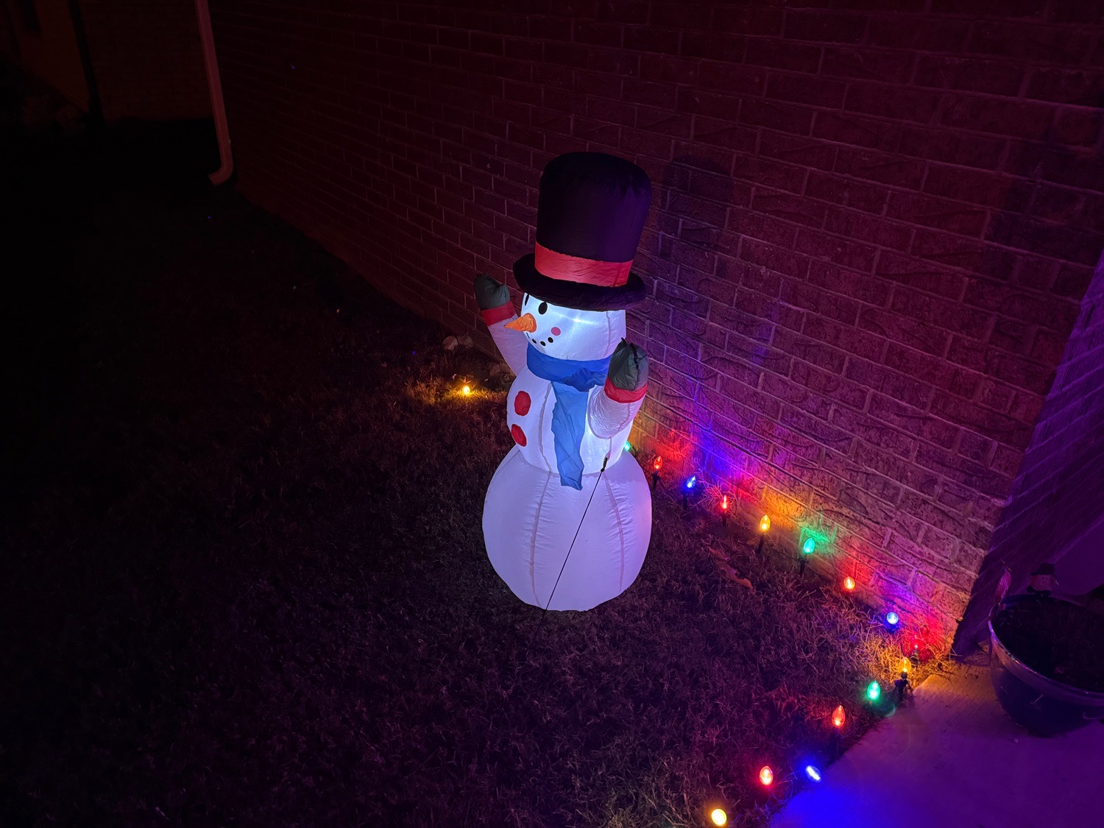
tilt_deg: -29.3
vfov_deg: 56.8
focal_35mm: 24
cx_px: 552
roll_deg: -2.1
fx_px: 765
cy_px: 414
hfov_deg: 71.6
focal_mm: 6.76
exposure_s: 1/24
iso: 1600
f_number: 1.78
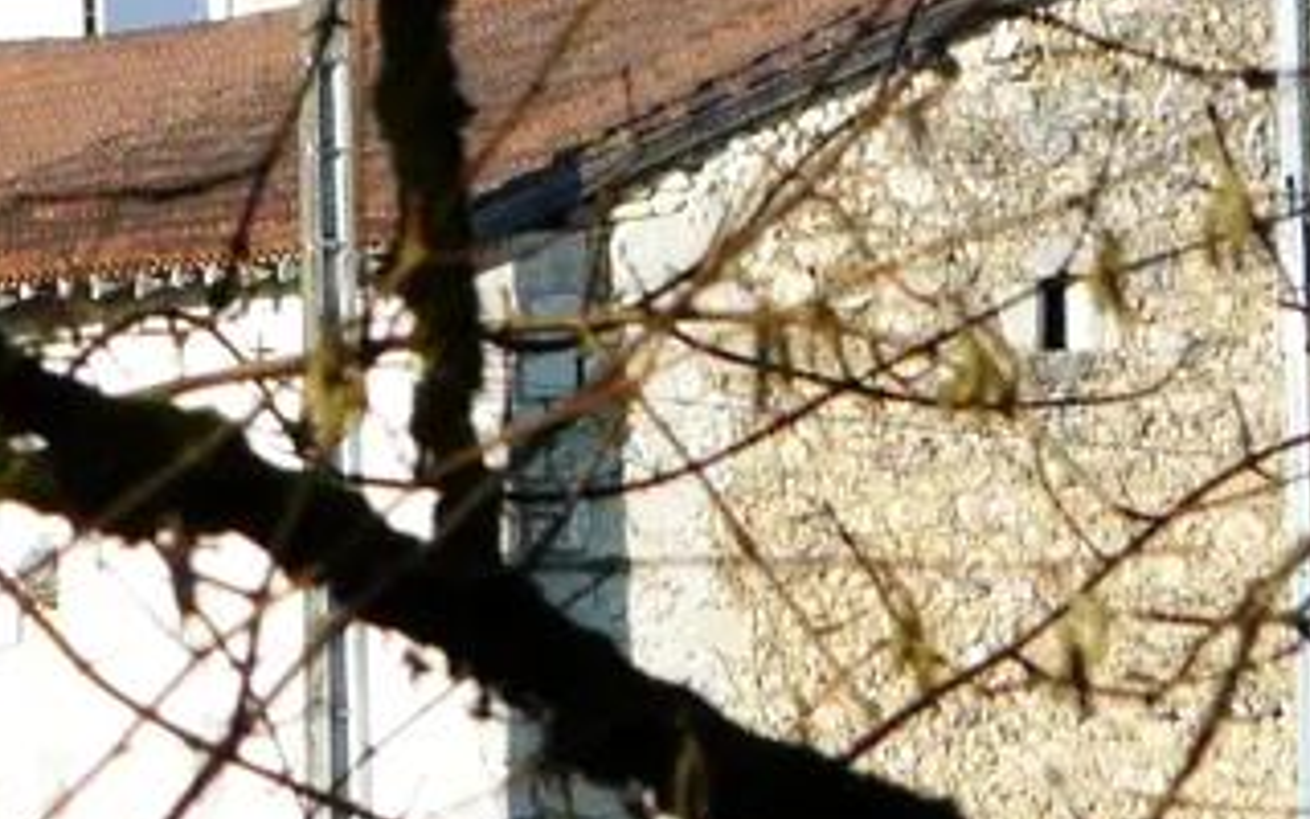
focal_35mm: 1189
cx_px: 53
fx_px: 42449
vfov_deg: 1.1
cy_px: -78
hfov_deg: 1.8
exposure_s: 1/400
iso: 100
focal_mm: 45.9
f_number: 5.6
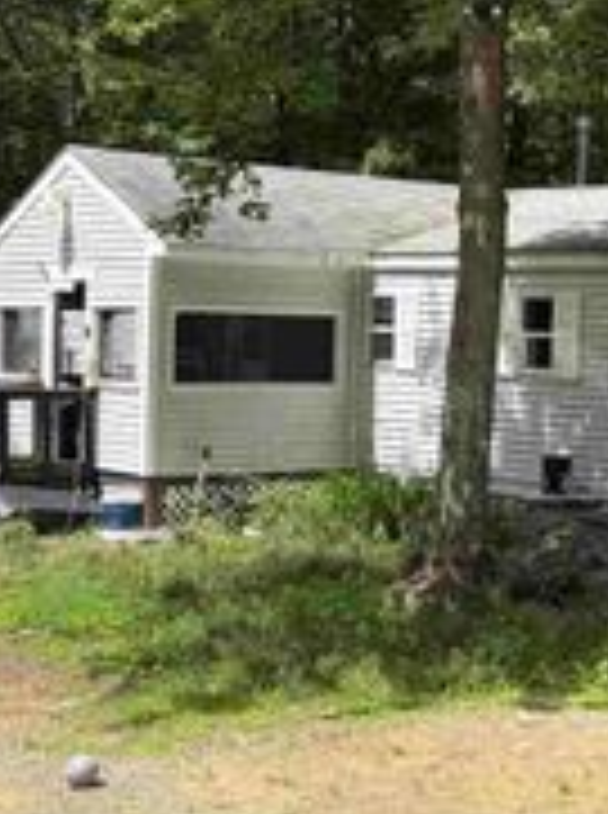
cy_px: 376
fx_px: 1692
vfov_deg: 27.1
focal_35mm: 72
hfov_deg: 19.0
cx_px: 761
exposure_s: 1/1706
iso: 50
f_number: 1.6
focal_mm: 5.96
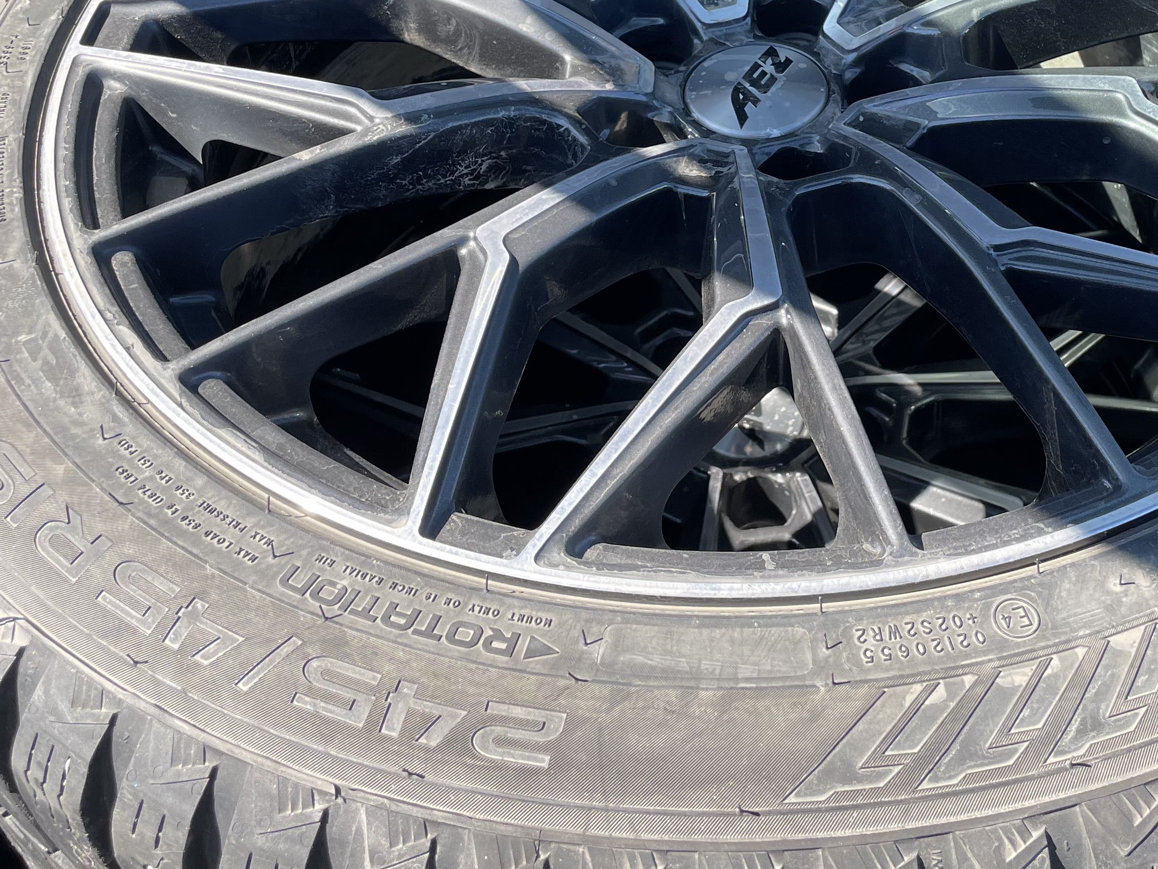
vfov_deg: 30.1
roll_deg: +0.0
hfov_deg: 39.8
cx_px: 800
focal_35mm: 47
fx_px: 1572
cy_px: 157
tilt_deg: -42.9
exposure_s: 1/703
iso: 32
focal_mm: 4.2
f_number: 1.6
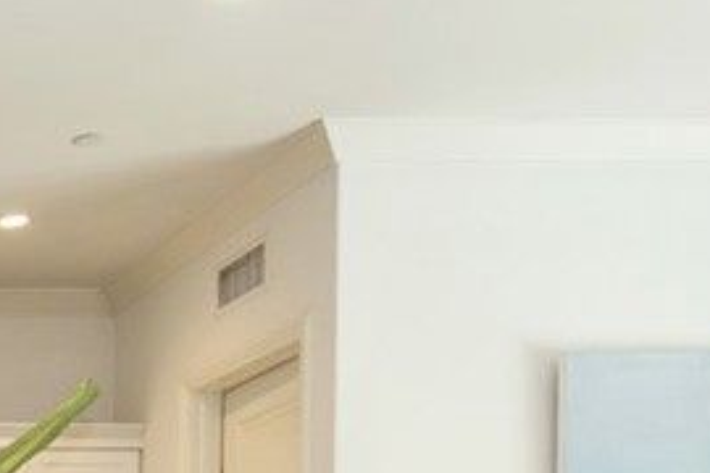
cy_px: 708
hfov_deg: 21.9
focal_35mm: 72
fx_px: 1420
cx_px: -429
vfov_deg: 17.1
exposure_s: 1/100
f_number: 5
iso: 800
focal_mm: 19
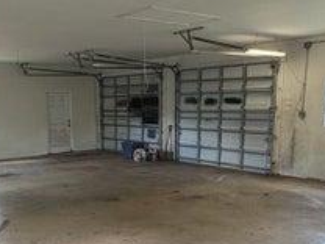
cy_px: 175
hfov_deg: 42.6
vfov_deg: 33.1
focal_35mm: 43
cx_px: 83
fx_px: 404
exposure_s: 1/60
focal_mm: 2.22
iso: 320
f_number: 2.2
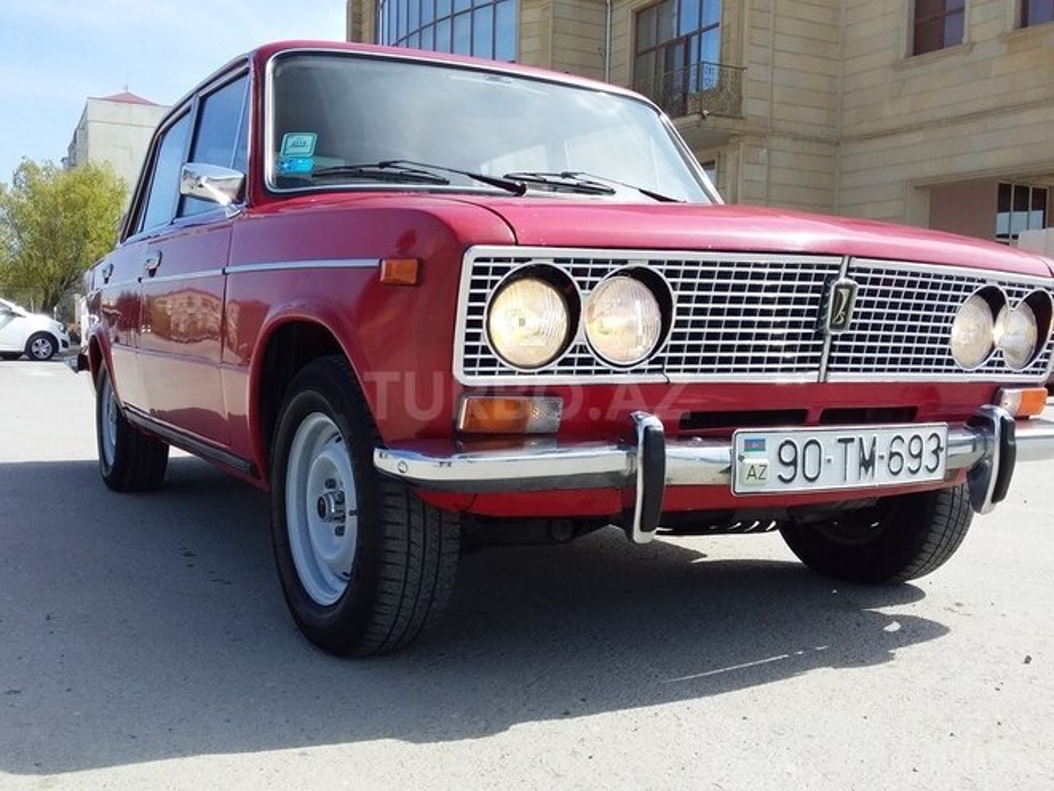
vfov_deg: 45.4
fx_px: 944
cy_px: 396
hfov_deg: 58.4
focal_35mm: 31
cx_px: 527
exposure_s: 1/984
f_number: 2.2
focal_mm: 3.3
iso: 40
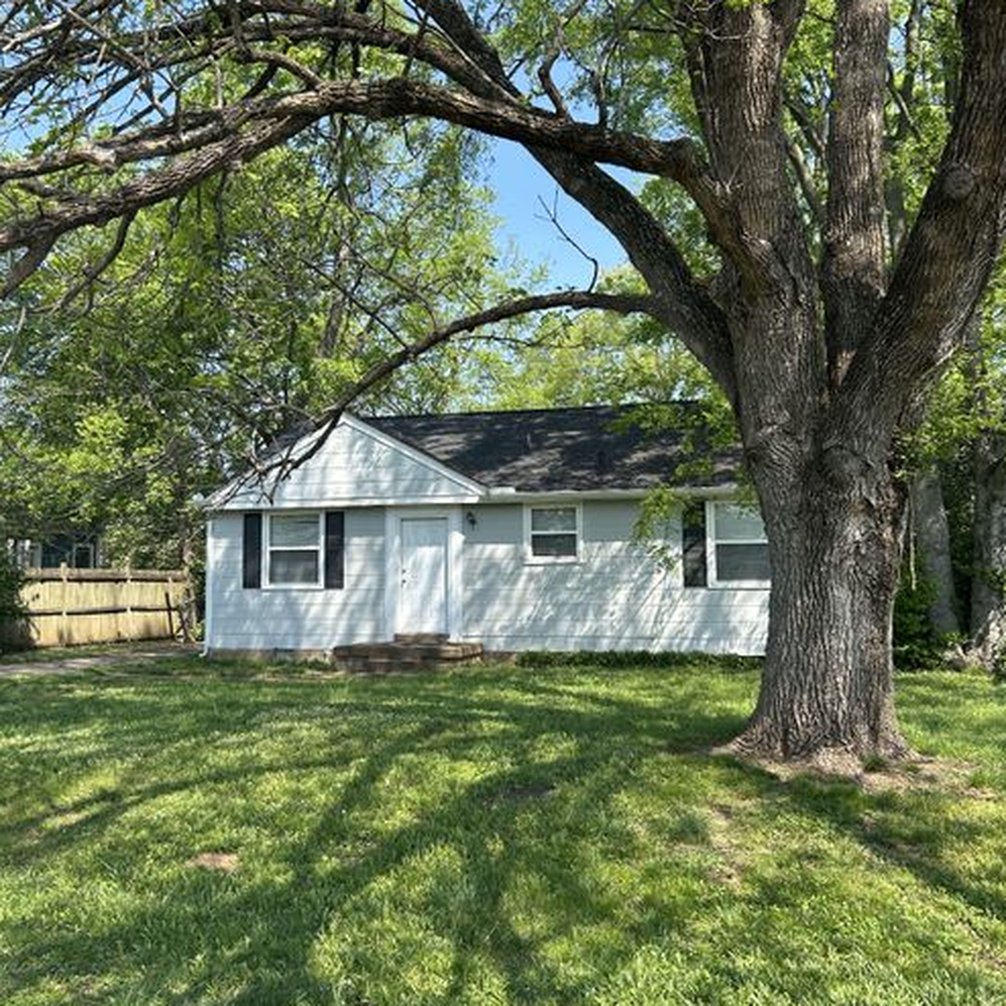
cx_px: 503
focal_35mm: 31
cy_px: 498
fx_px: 1019
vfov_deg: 52.5
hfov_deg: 52.5
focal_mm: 5.7
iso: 50
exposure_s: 1/1575
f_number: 1.5
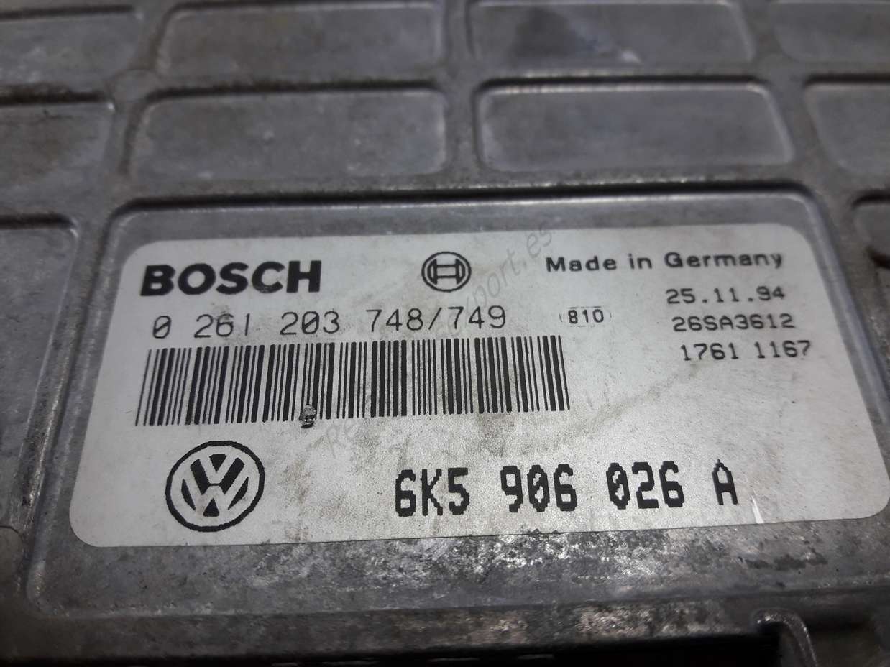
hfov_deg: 63.5
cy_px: 334
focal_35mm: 28
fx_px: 720
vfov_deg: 49.7
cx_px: 445
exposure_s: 1/100
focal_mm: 3.7
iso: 50
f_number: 1.9
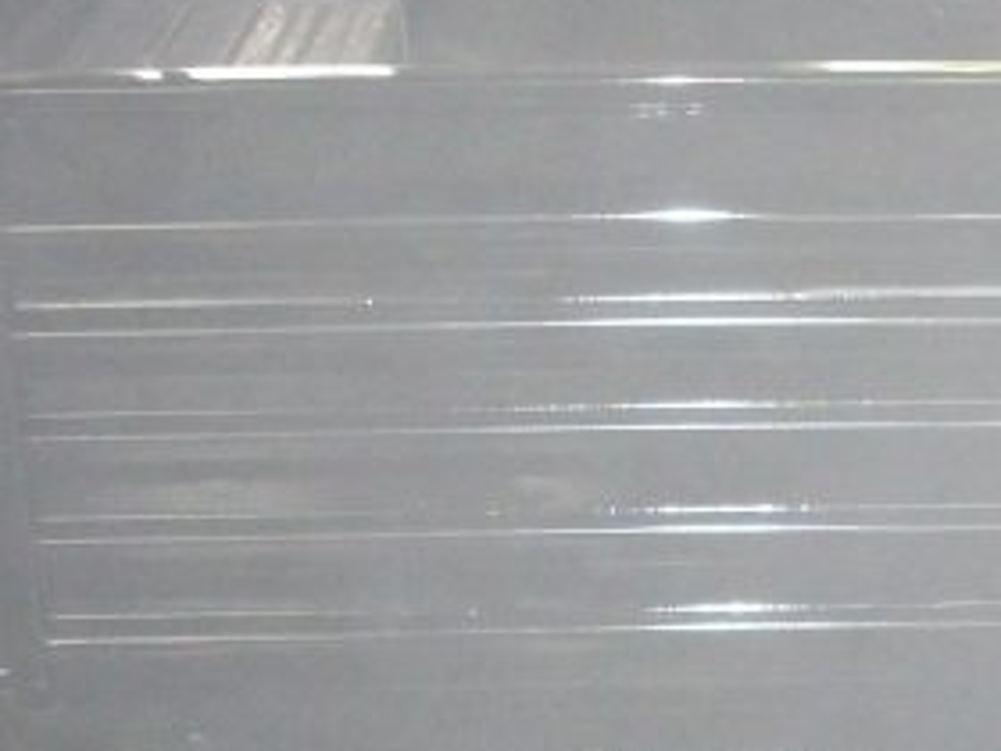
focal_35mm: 99
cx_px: 969
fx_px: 2863
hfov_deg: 19.3
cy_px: 638
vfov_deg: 14.8
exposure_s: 1/60
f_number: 2.8
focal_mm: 6.2
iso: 400
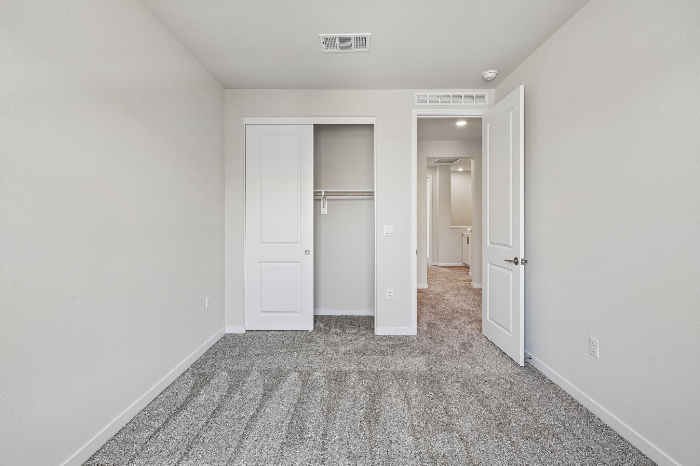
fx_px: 292
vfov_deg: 77.3
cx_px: 350
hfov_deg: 100.4
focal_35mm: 15
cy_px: 233
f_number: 8
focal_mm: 15
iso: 400
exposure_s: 1/20
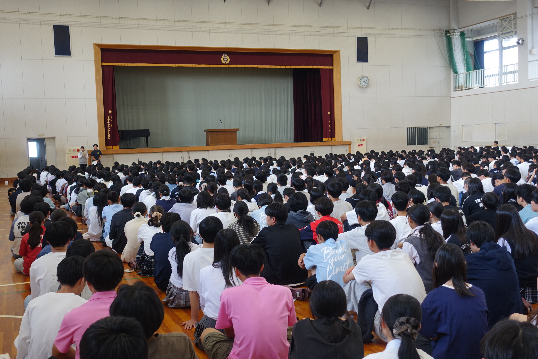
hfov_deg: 48.5
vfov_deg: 33.4
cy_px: 180
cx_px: 269
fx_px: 598
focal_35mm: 40
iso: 160
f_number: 2.8
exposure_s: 1/40
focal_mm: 14.7
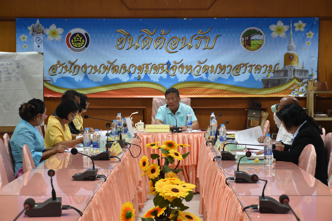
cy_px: 110
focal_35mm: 75
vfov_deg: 18.2
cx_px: 166
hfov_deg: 27.0
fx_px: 692
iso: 800
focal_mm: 50
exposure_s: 1/60
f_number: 4.8
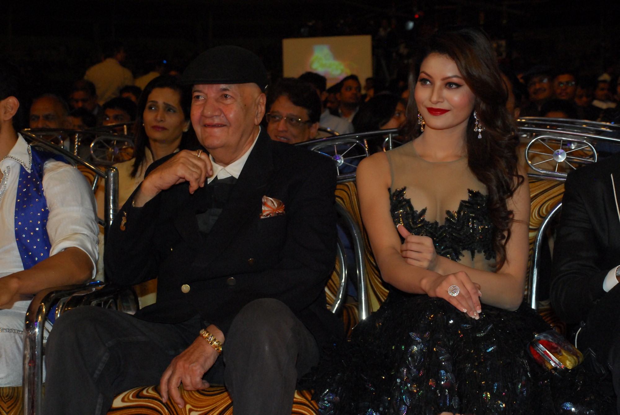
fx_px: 1293
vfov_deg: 18.2
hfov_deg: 27.0
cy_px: 208
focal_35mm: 75
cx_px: 310
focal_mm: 50
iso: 1000
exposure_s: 1/125
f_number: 5.6
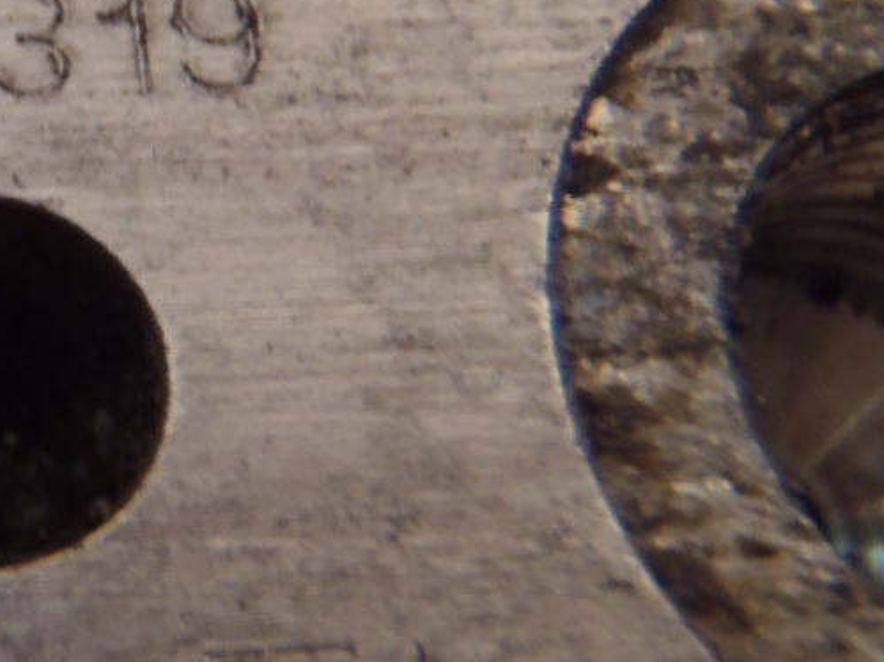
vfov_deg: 15.5
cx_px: -220
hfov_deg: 19.3
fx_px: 2425
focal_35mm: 95
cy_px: 143
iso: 250
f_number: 4.7
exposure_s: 1/4
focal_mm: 6.64
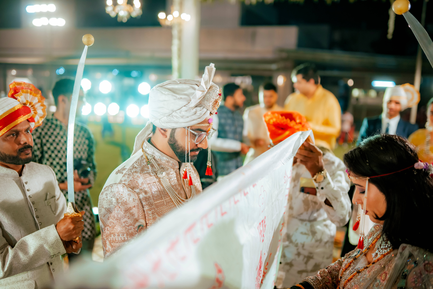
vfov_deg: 37.9
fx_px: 421
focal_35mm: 35
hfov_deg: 54.4
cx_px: 216
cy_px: 144
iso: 1250
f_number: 1.6
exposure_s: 1/640
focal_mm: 35
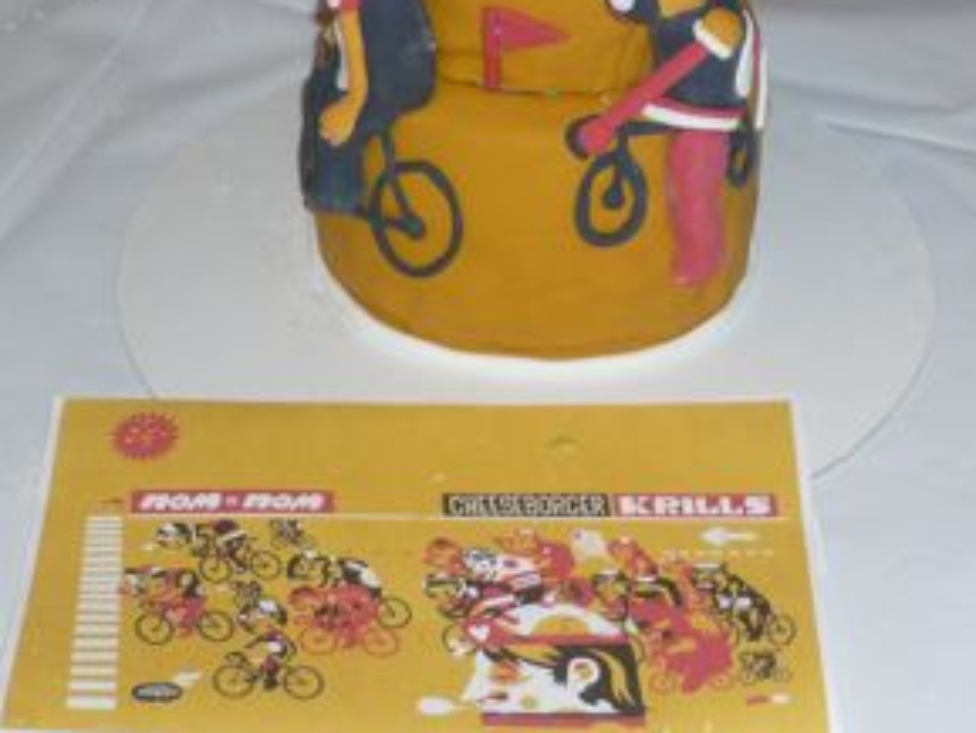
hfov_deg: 19.9
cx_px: 865
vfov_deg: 15.2
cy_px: 137
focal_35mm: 97
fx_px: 2736
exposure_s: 1/30
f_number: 3.8
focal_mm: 8.4
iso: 100
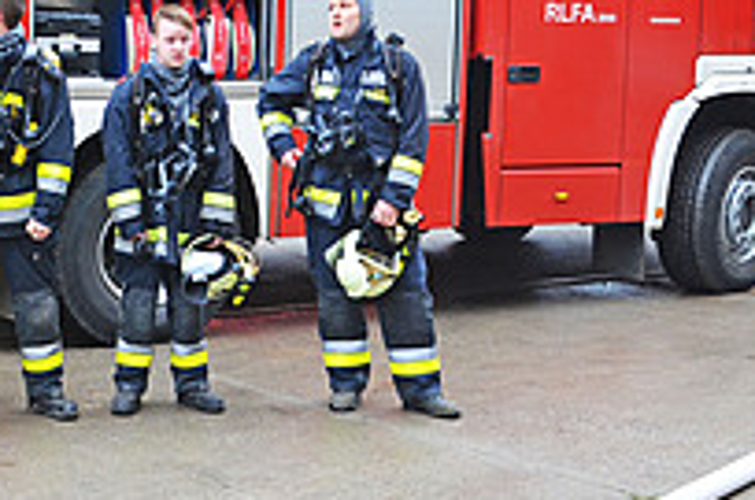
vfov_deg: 17.4
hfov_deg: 25.6
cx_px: 91
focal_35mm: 77
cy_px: 50
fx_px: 1611
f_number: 4
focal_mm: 22
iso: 640
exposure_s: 1/60
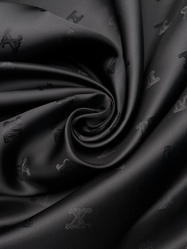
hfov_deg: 53.1
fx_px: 187
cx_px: 94
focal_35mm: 26
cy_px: 124
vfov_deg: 67.3
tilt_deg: -73.1
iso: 50
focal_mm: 5.7
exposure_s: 1/696
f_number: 1.5
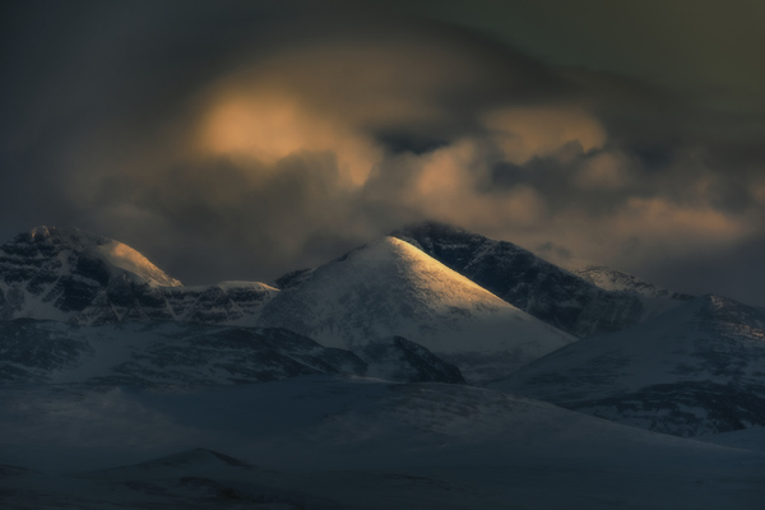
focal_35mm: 600
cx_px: 382
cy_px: 255
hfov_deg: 3.4
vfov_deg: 2.3
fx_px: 12749
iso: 250
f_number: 6.3
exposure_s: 1/800
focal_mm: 600
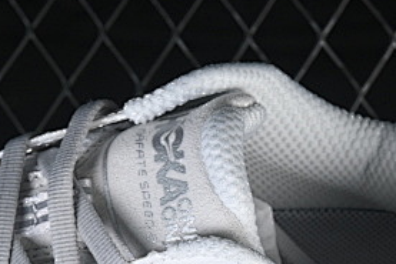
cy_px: 504
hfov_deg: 7.0
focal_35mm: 292
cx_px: 87
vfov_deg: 4.7
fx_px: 3214
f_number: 7.1
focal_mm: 50
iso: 160
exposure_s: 1/80
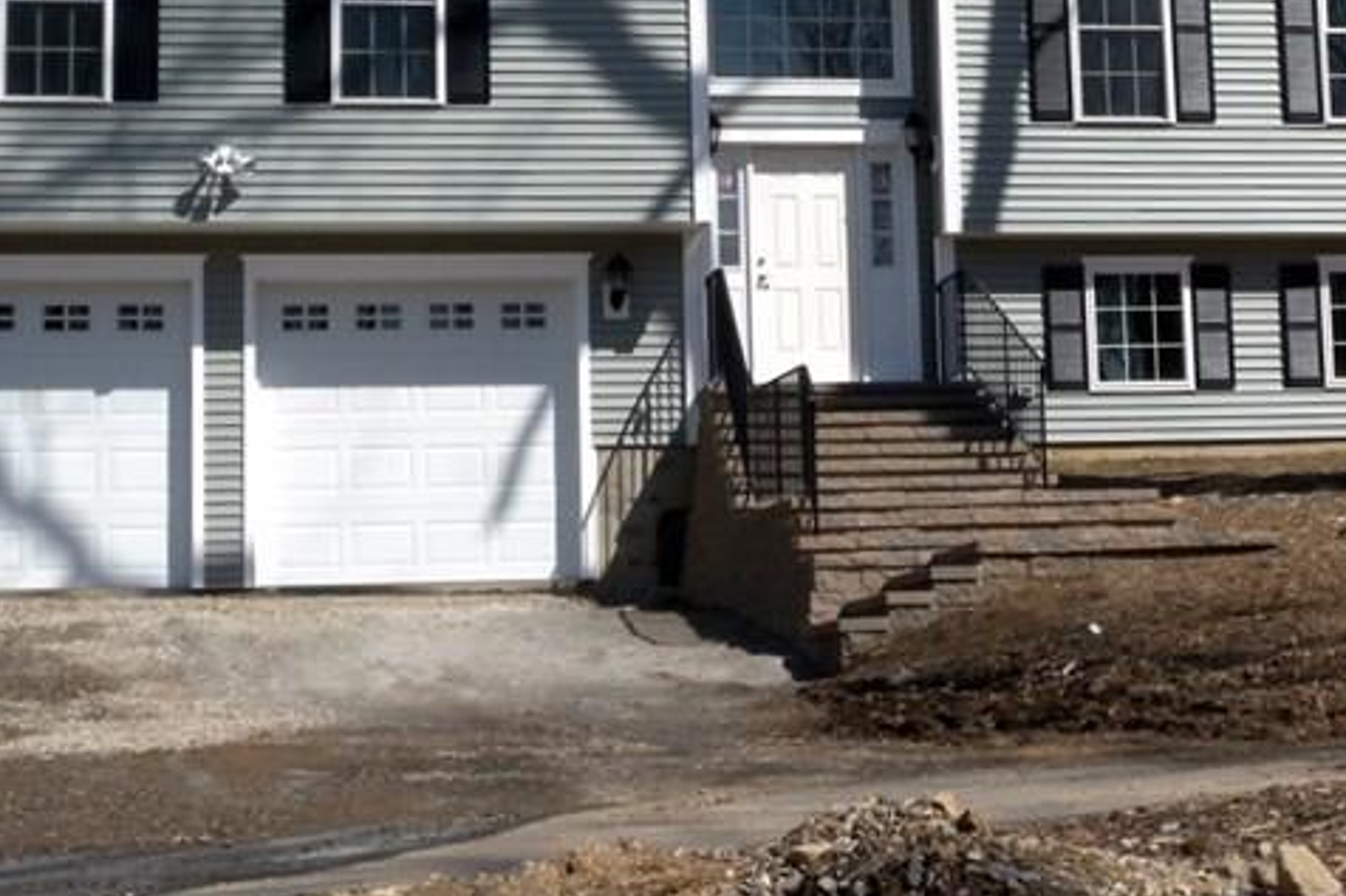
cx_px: 927
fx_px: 3177
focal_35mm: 85
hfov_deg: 23.8
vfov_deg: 15.8
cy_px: 23
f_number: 5.8
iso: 64
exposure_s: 1/363
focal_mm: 8.1
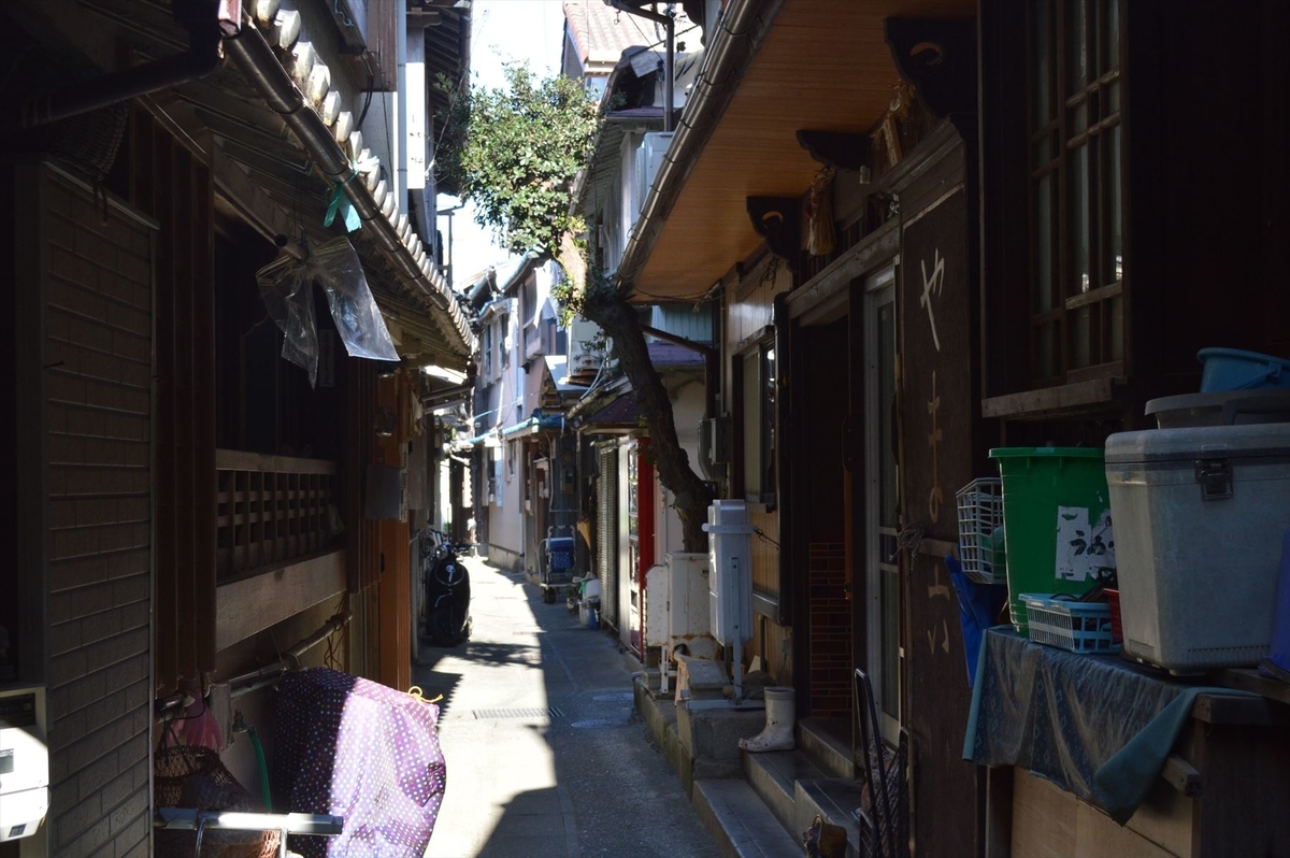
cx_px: 645
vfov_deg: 26.4
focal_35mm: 51
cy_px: 429
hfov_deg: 38.9
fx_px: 1826
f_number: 7.1
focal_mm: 34
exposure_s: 1/200
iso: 400
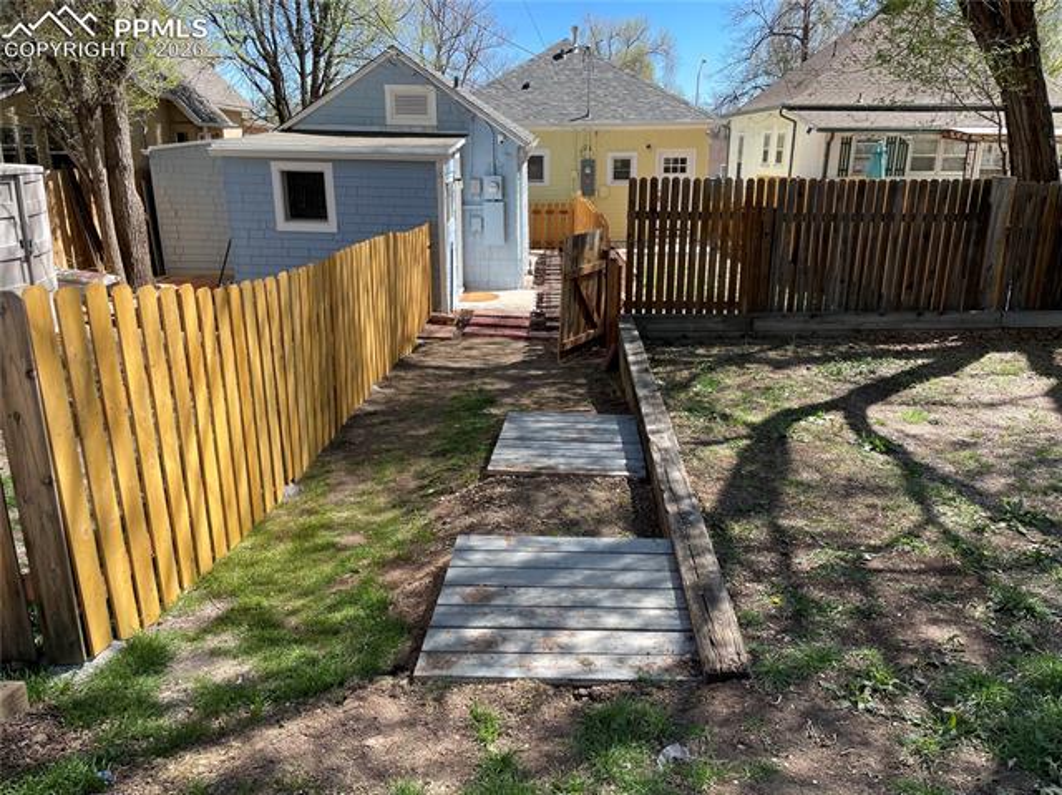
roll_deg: +0.1
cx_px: 531
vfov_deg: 53.0
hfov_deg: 67.3
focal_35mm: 26
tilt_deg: -17.8
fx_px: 797
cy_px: 398
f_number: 1.6
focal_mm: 4.2
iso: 32
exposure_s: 1/1043
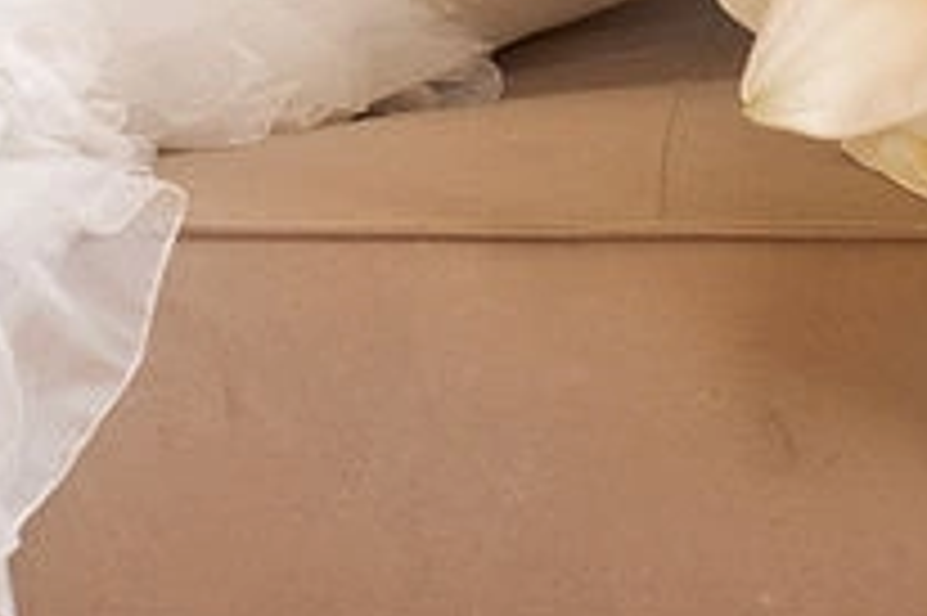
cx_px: 86
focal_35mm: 249
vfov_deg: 5.3
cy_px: -845
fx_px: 6406
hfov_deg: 8.2
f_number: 2.8
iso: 125
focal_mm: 50
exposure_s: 1/125
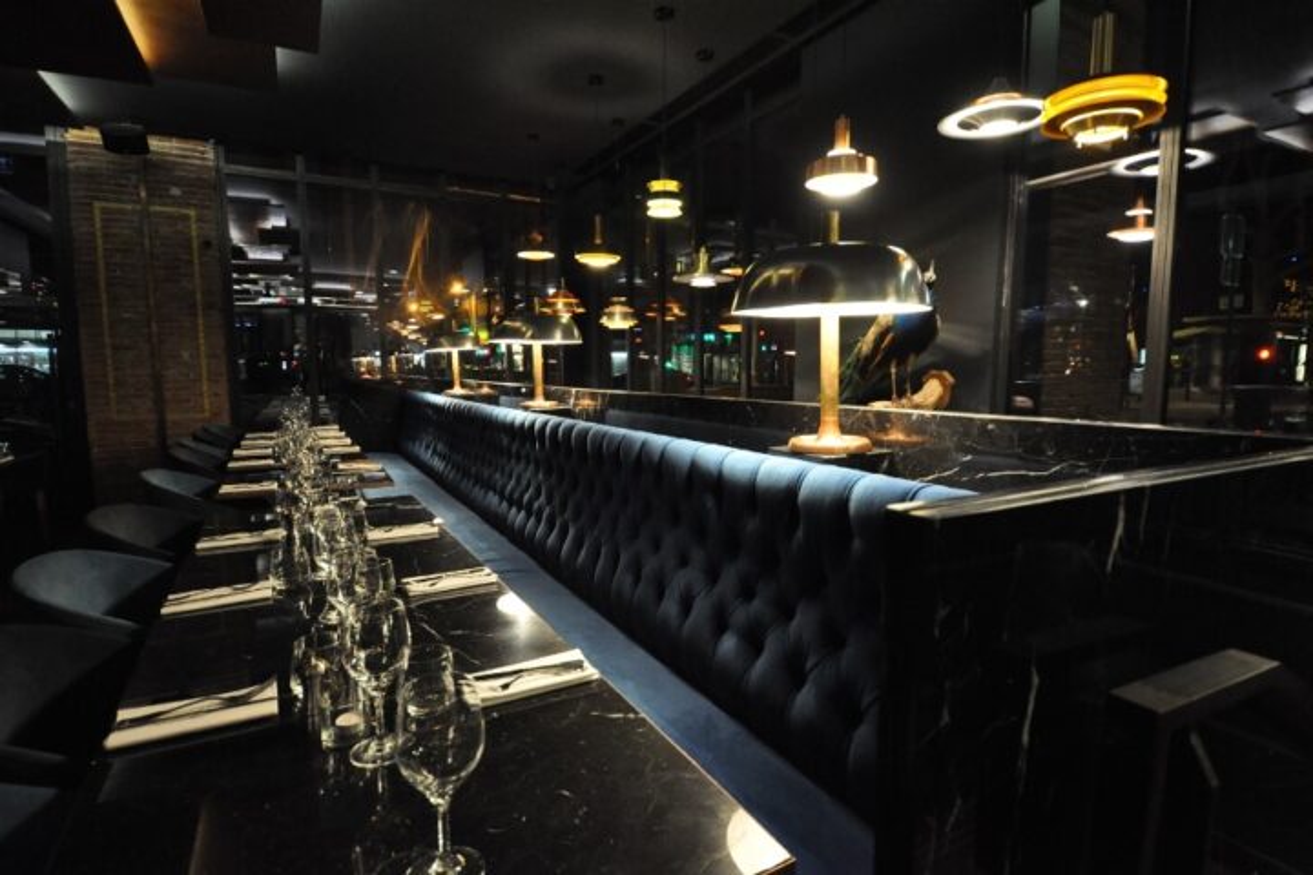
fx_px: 711
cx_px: 656
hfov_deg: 85.4
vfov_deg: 63.2
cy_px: 438
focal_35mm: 20
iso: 2200
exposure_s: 1/30
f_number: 3.8
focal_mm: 13
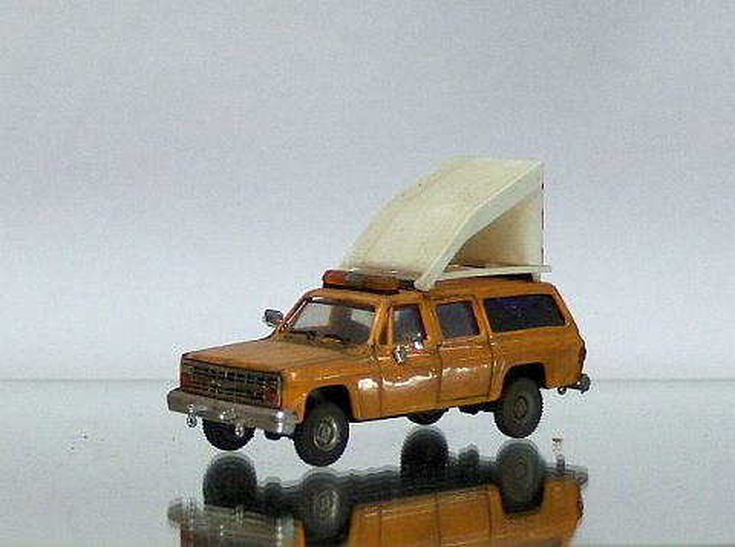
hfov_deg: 36.9
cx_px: 368
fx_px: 1101
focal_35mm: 52
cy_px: 274
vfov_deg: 27.9
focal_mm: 11.3
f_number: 3.2
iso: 200
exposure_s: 1/64.4
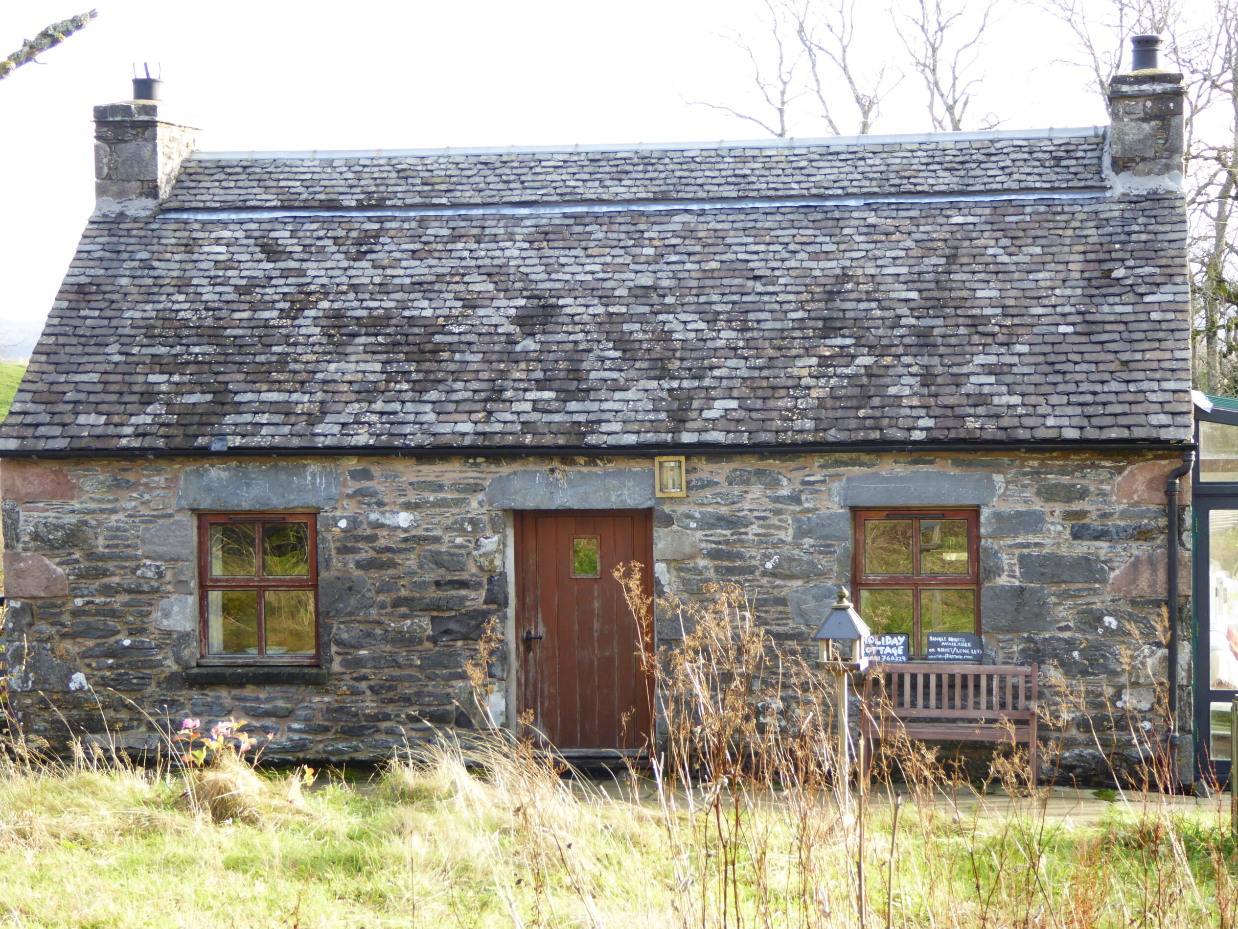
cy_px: 463
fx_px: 3040
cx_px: 620
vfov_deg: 17.4
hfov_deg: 23.0
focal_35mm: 85
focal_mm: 15
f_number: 4.8
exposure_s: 1/60
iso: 125
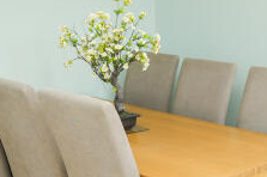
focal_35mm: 69
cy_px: 166
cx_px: 265
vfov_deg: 19.3
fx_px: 511
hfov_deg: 27.6
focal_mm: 10
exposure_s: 1/100
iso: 100
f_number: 5.6
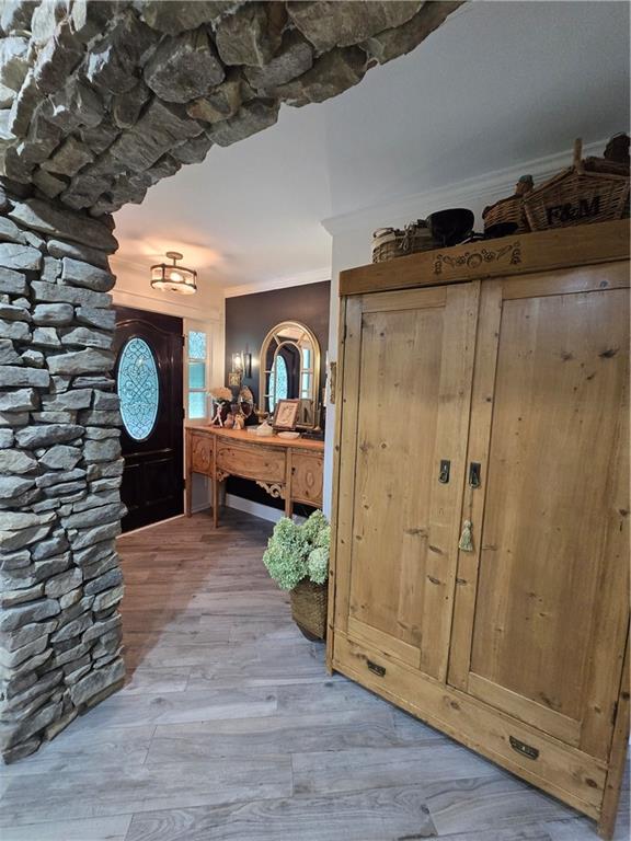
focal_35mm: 13
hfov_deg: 89.9
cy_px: 420
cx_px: 316
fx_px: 316
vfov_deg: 106.2
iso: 500
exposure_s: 1/60
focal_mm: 2.2
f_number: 2.2
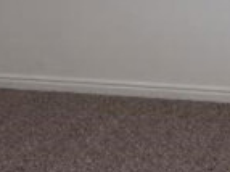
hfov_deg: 15.0
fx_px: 863
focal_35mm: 130
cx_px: 203
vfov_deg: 11.2
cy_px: -13
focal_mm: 4.15
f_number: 2.2
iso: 25
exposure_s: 1/120
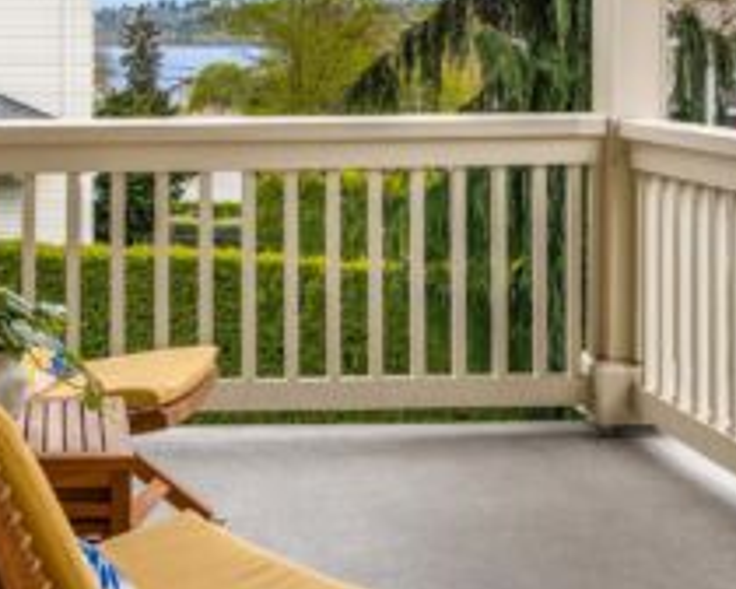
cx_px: 315
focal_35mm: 75
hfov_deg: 25.4
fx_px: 1634
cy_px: 163
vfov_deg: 20.3
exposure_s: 1/25
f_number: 7.1
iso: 100
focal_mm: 42
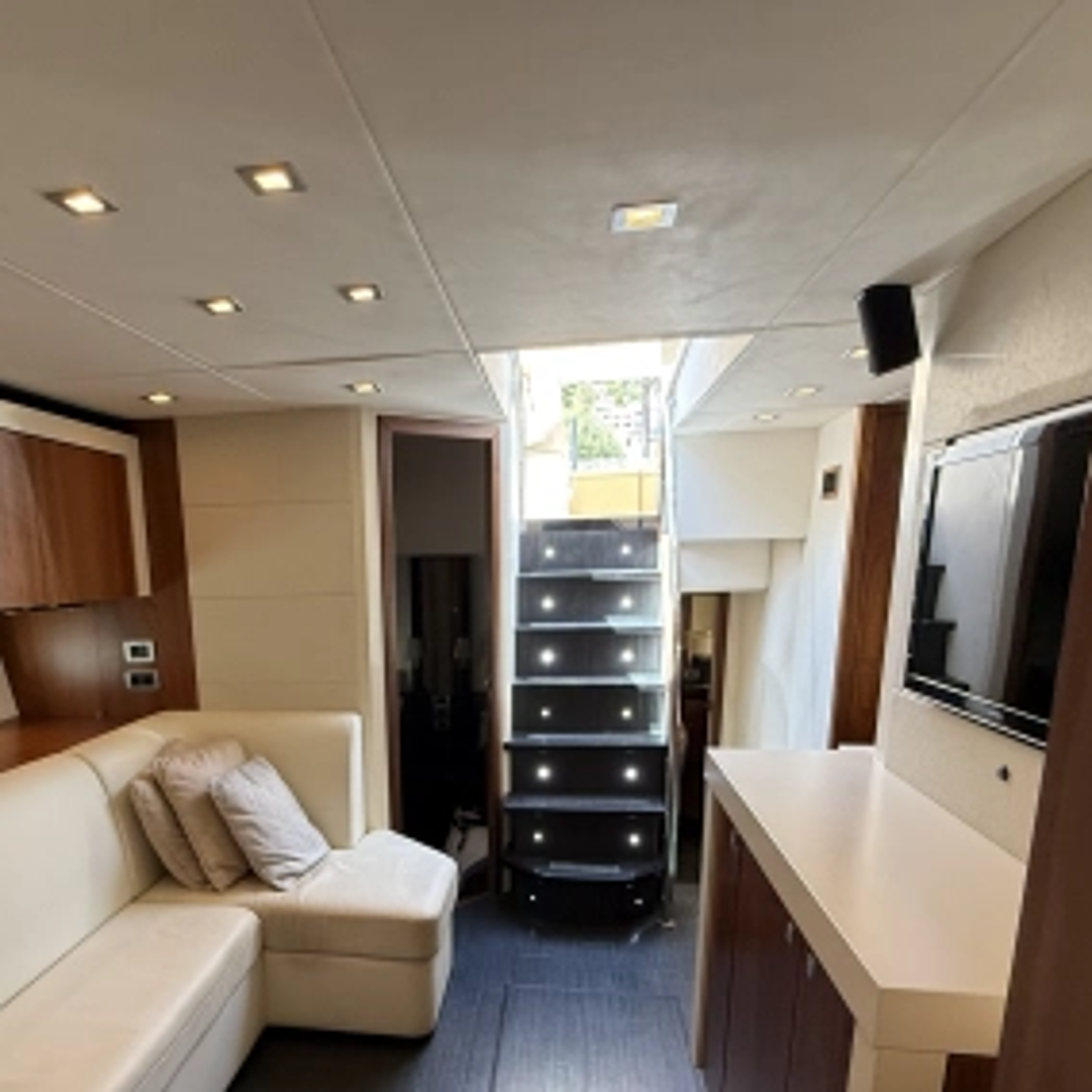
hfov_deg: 64.0
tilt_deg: -12.3
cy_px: 759
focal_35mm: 24
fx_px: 857
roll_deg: +2.0
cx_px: 404
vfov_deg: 62.8
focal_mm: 2.22
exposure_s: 1/99
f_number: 2.2
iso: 250
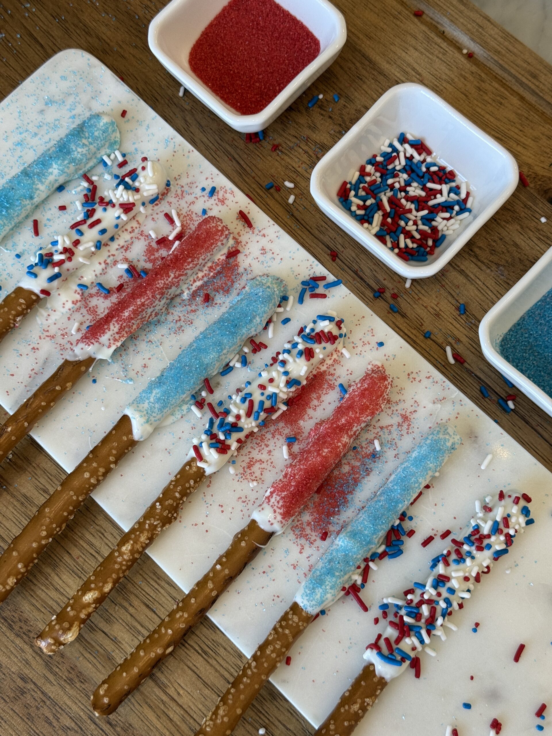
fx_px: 1021
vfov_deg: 39.7
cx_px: 276
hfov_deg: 30.3
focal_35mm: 48
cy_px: 368
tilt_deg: -76.8
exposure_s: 1/126
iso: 50
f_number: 1.78
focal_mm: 6.76
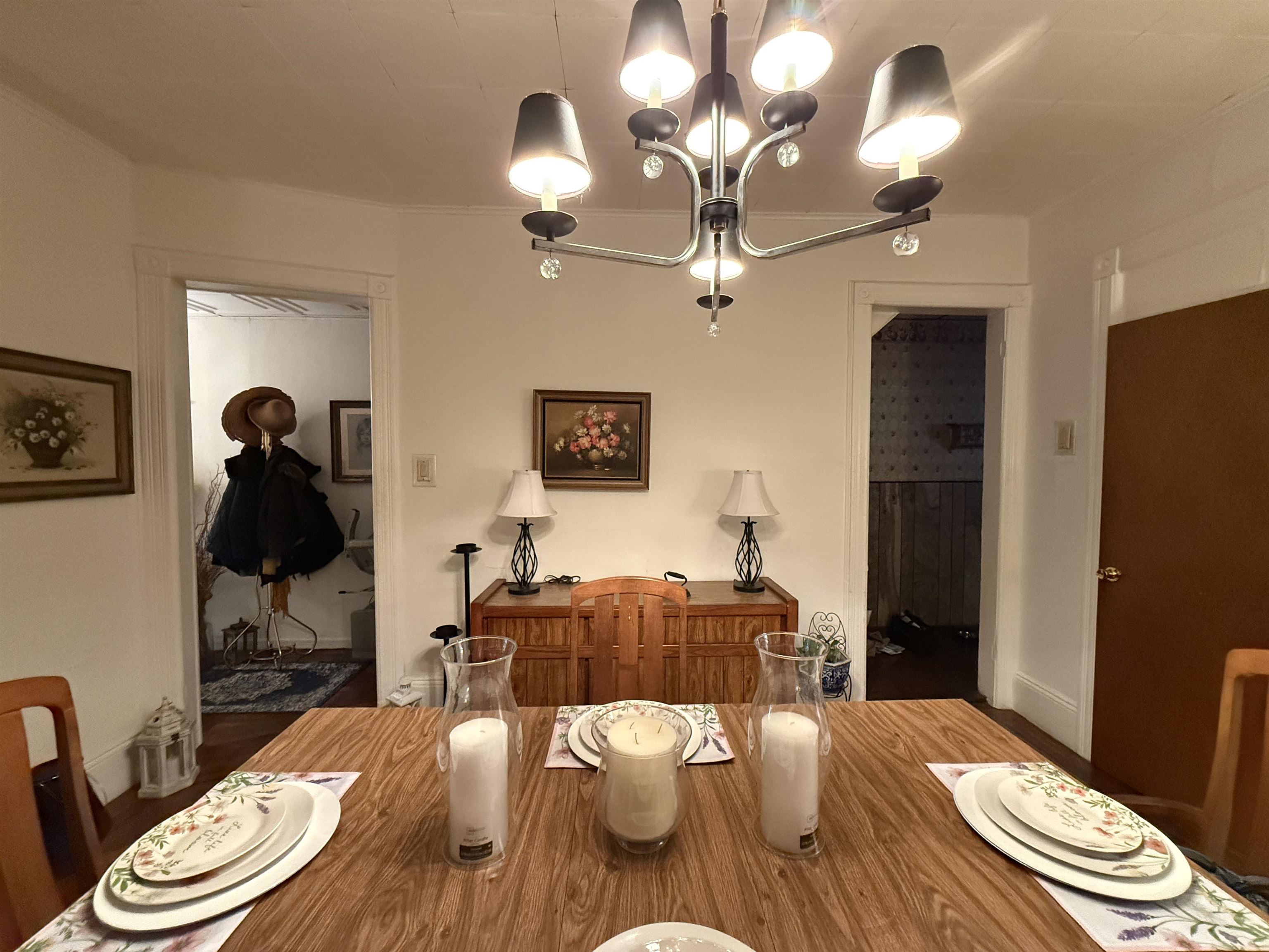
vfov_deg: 85.7
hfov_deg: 102.1
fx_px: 513
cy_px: 476
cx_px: 634
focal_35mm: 14
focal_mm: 2.22
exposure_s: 1/60
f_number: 2.2
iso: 1000
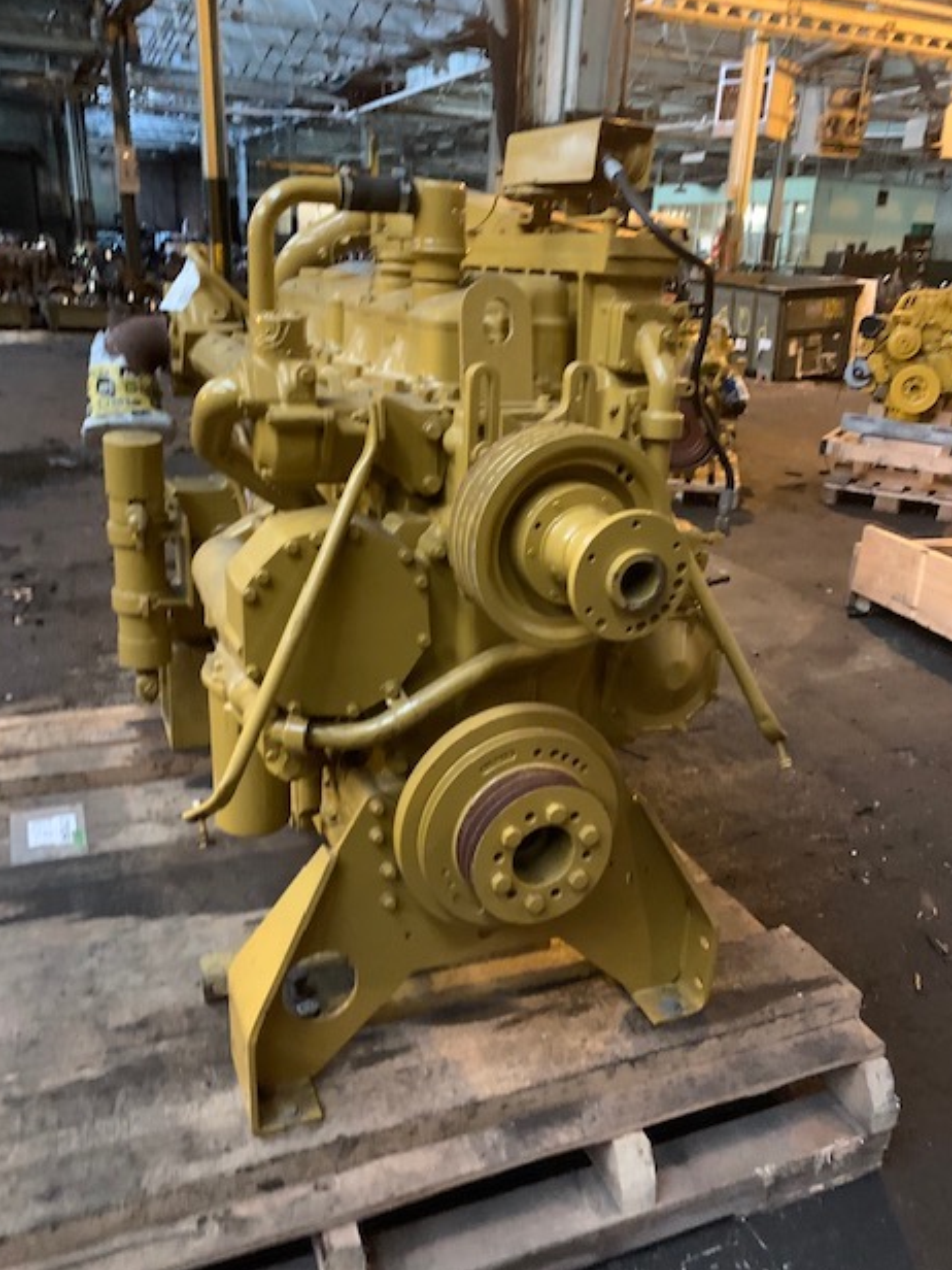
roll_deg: -1.8
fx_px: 990
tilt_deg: -19.0
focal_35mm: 27
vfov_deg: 65.3
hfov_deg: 51.4
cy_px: 623
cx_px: 472
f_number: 1.8
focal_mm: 4.25
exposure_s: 1/24
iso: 800
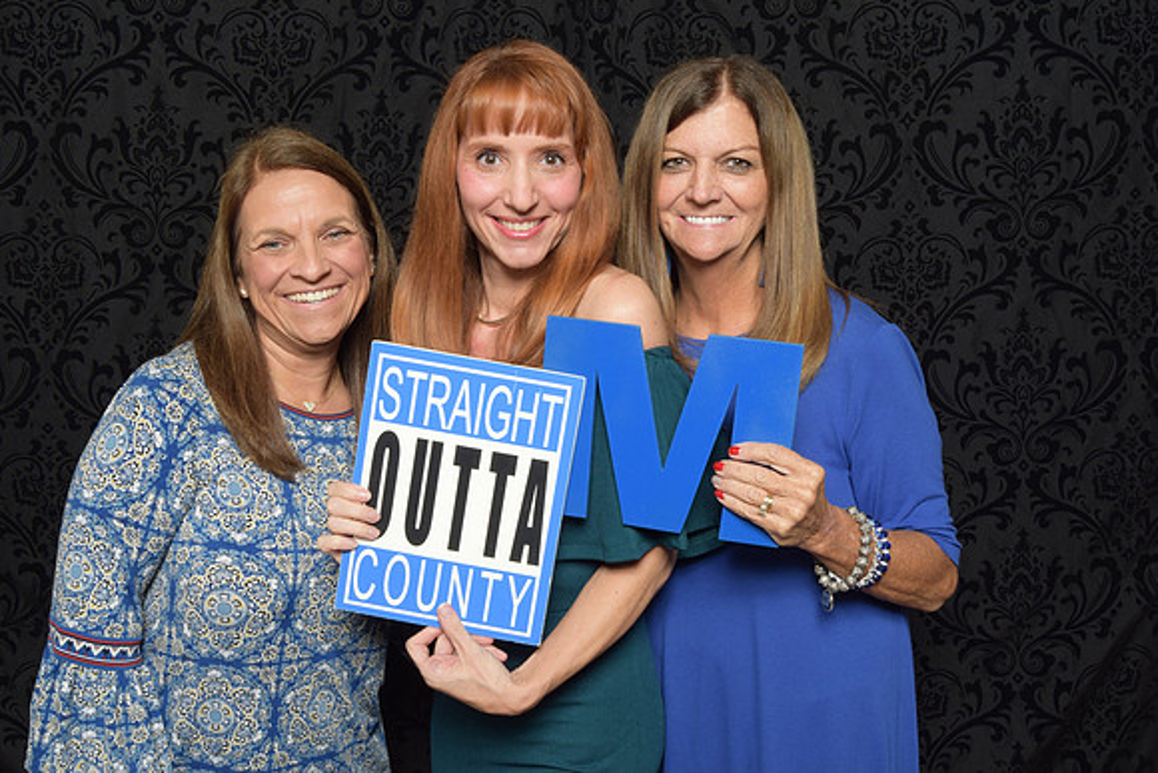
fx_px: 1255
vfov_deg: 34.2
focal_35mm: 39
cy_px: 386
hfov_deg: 49.5
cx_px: 579
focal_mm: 26
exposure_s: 1/60
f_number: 20
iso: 500
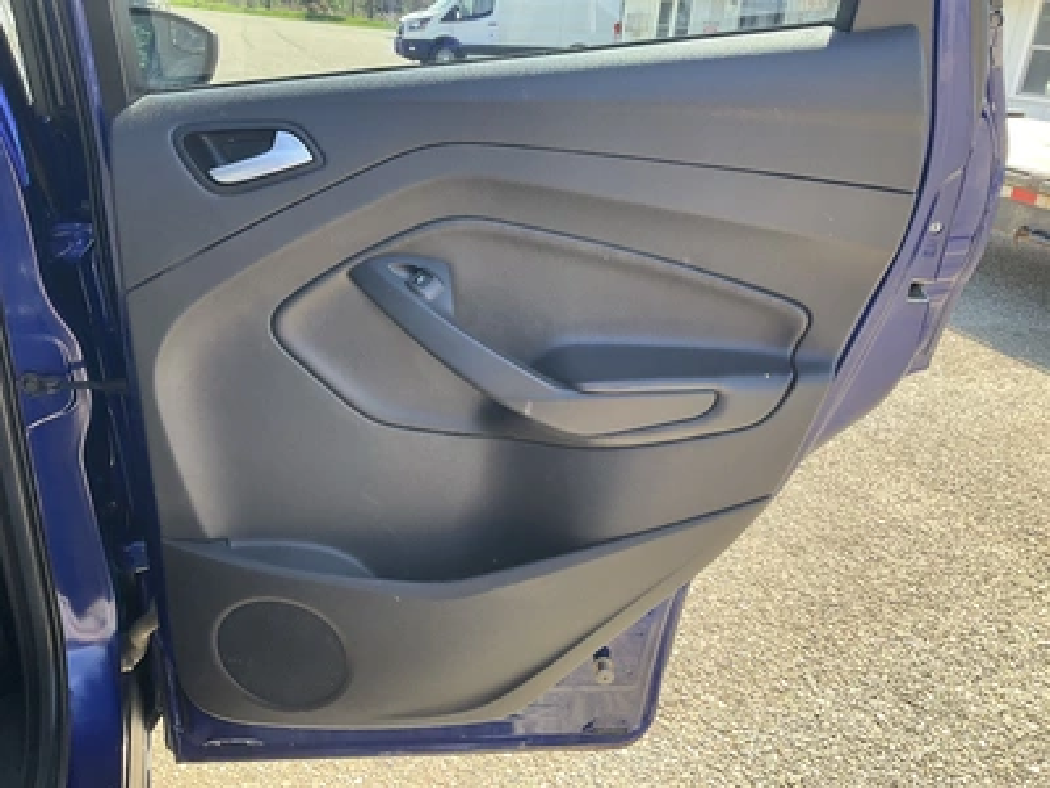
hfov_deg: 61.7
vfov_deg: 48.2
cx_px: 525
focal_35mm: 29
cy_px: 394
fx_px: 880
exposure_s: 1/172
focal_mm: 3
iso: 25
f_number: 1.8
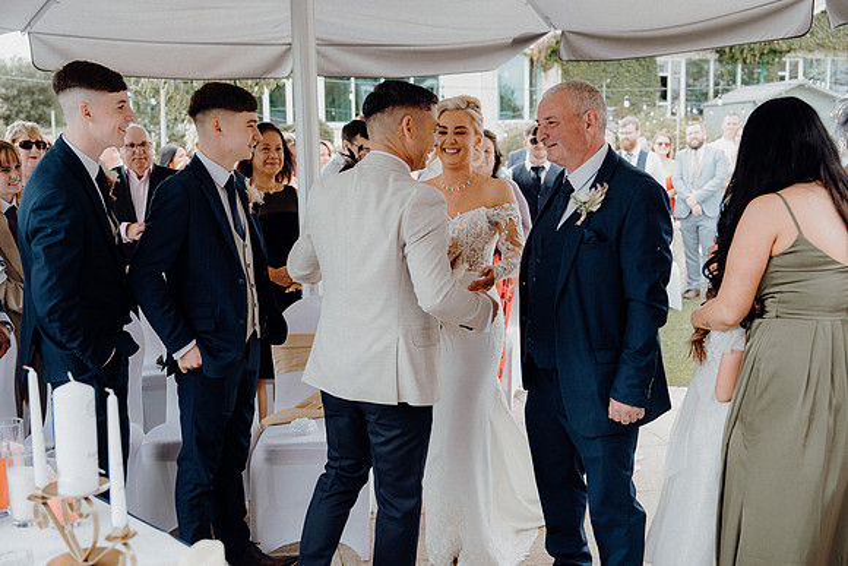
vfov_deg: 34.2
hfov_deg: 49.5
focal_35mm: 39
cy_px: 283
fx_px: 919
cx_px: 424
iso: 125
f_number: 3.5
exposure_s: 1/200
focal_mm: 39
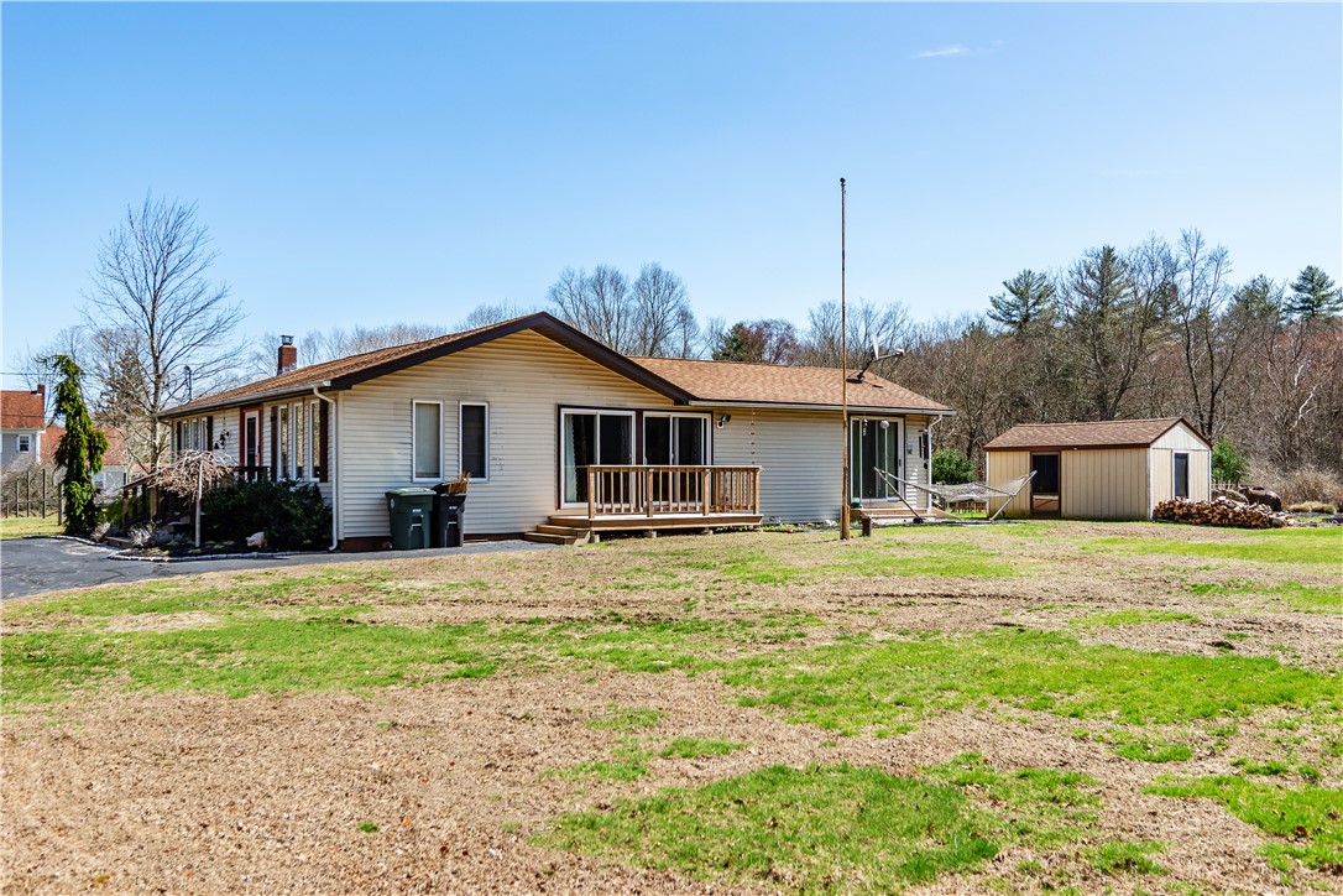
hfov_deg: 61.9
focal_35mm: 30
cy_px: 448
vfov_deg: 43.6
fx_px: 1119
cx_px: 672
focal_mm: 30
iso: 100
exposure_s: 1/250
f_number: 6.3
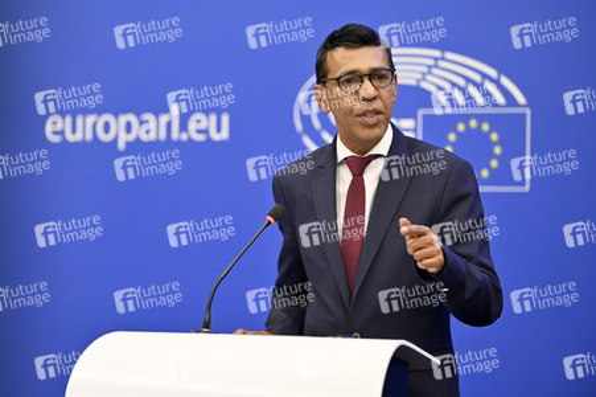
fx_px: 2316
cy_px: 198
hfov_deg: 14.7
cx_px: 298
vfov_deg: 9.8
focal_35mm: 140
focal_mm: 140
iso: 2500
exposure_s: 1/320
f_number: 2.8
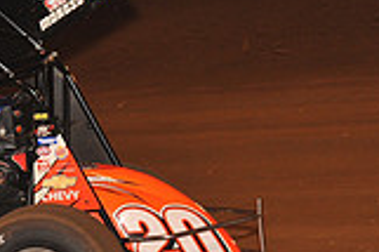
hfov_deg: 6.1
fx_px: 3481
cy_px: 66
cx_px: -280
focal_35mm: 331
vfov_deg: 4.1
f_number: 6.3
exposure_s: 1/320
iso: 1250
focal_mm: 92
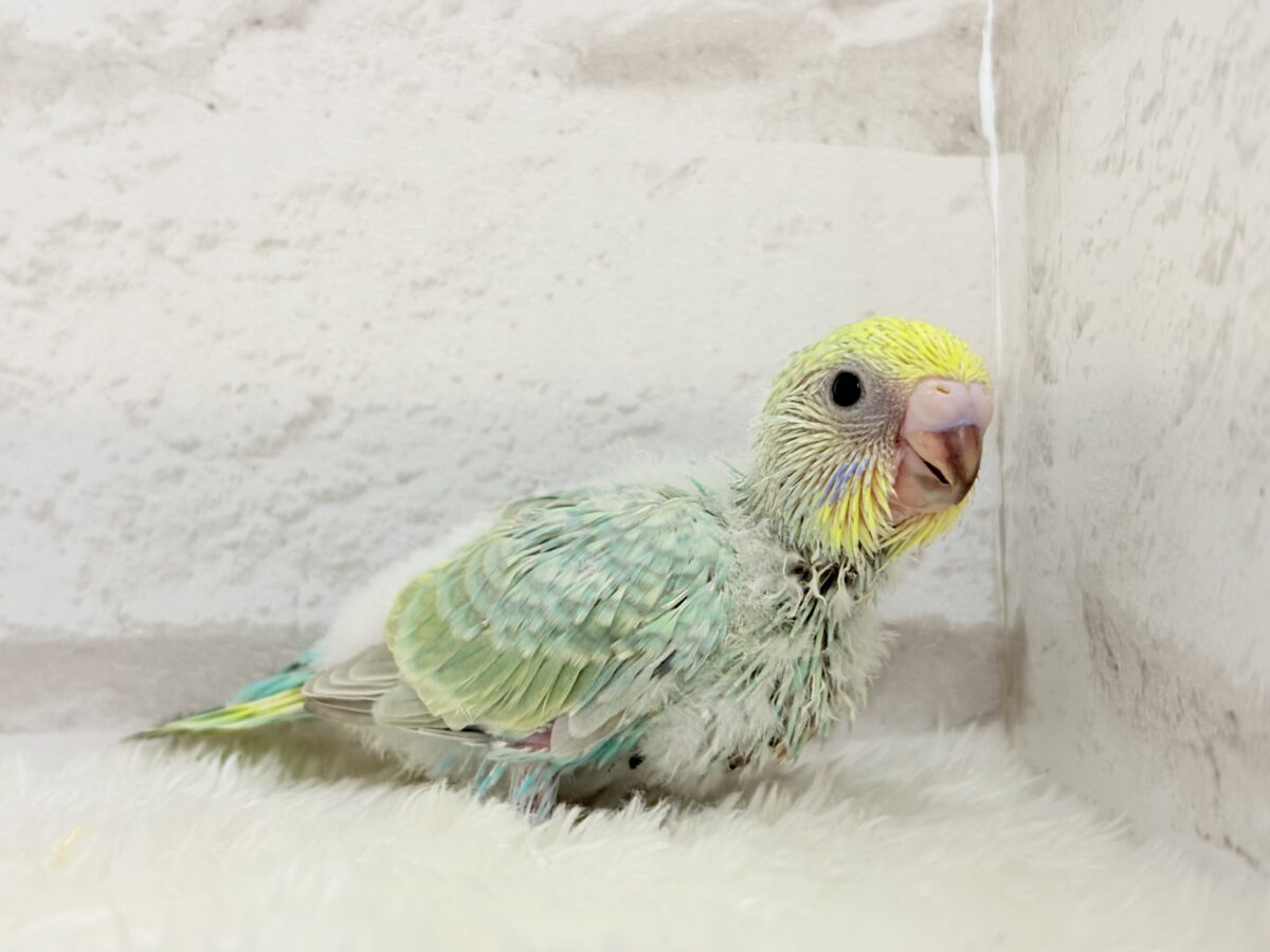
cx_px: 635
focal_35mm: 52
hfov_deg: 36.8
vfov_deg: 28.0
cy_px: 476
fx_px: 1908
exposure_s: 1/100
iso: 80
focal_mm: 5.96
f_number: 1.6
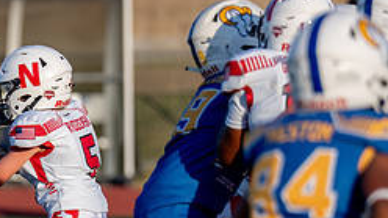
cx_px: -99
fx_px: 6887
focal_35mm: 670
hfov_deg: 3.2
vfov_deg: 1.8
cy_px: 157
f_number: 2.8
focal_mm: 200
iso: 200
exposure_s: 1/5000
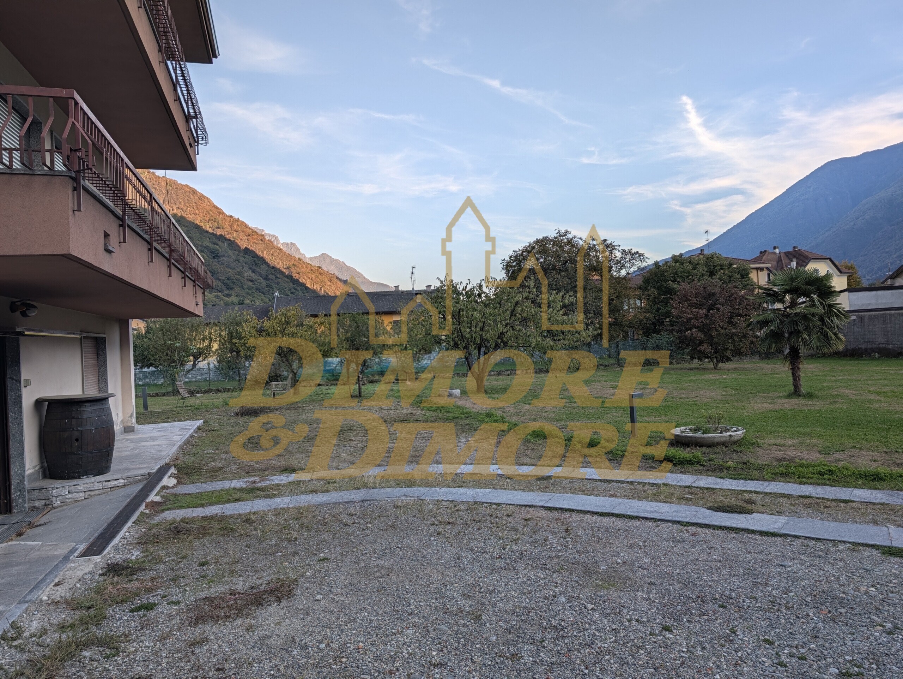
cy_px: 340
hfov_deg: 71.6
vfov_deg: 56.9
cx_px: 452
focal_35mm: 24
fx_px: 626
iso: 23
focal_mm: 6.9
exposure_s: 1/498
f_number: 1.68
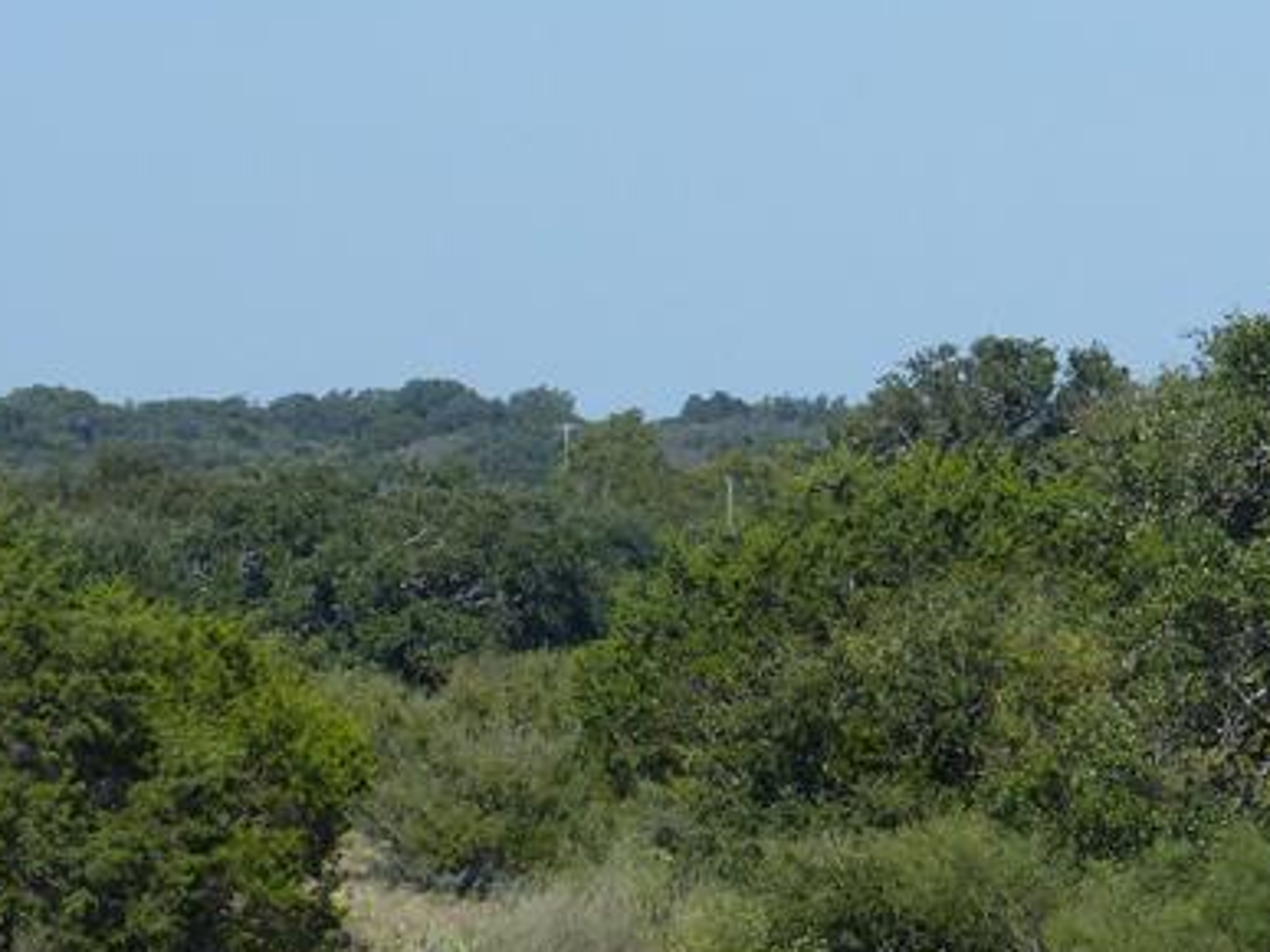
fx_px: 17275
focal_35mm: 471
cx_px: -256
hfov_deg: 4.2
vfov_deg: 3.2
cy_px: 650
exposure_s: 1/1300
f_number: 4
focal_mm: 32
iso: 100
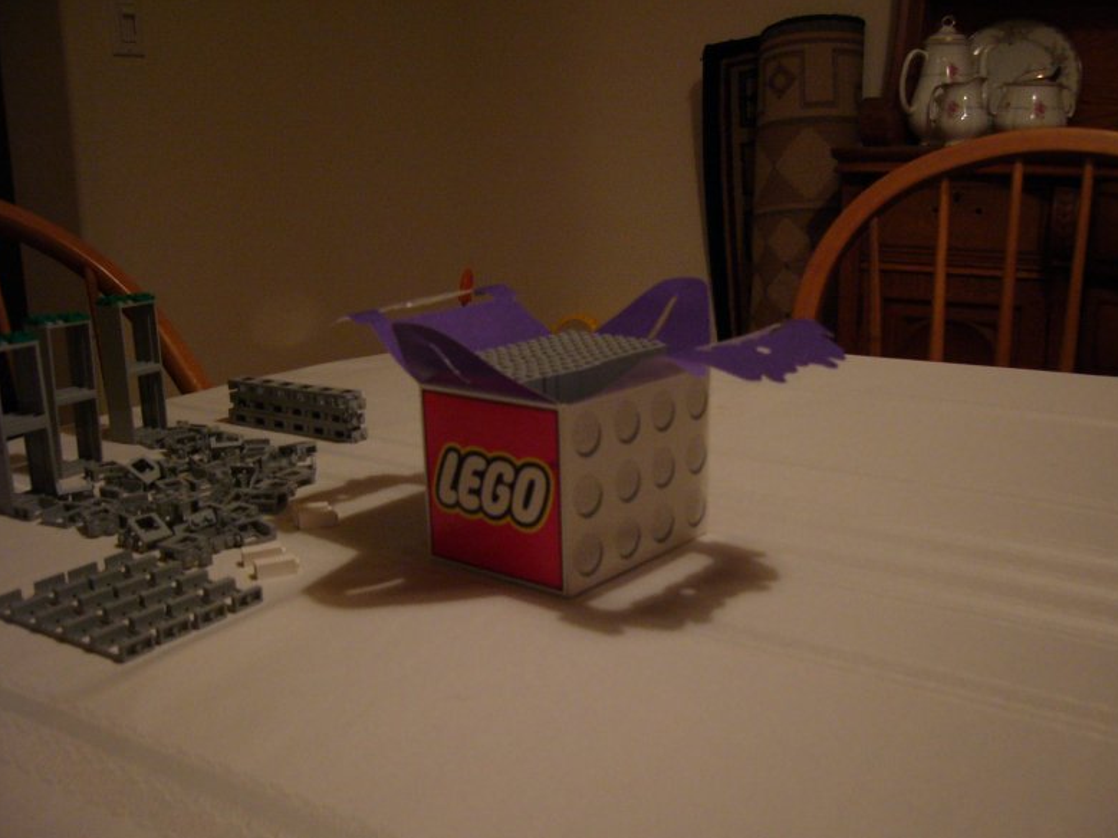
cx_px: 562
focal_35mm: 36
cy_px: 428
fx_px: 1162
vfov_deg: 39.6
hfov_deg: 51.4
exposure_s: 1/8
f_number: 2.8
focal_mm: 5.8
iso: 200
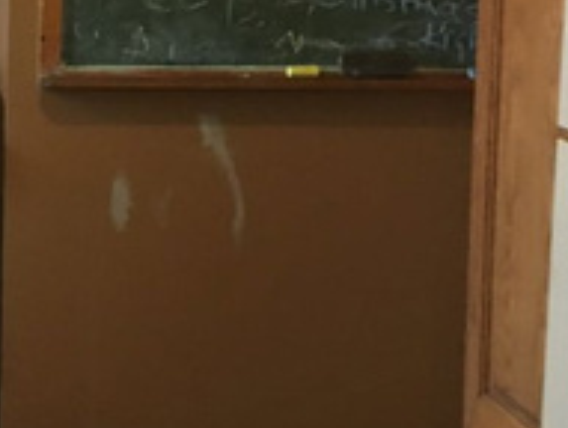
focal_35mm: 97
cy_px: -33
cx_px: -265
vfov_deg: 14.9
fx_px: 1595
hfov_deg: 18.1
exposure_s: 1/8
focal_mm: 4.15
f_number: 2.2
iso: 80
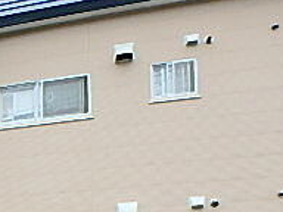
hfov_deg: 23.3
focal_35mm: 70
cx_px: -121
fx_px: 572
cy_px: 344
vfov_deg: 18.0
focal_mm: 3.7
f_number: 3.5
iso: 125
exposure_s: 1/250
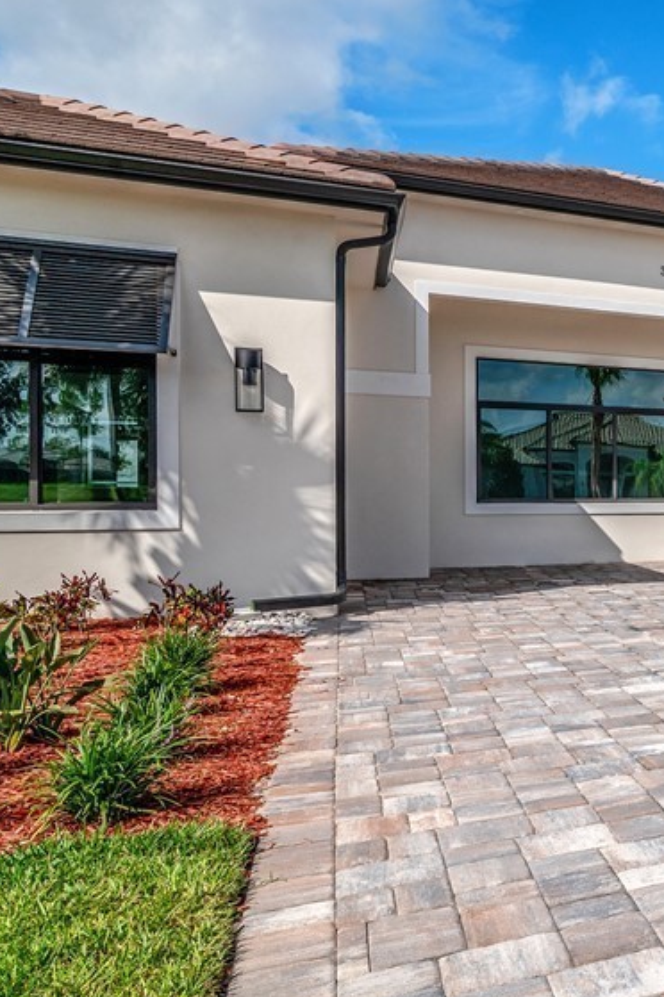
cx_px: 945
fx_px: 969
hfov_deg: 28.1
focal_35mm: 35
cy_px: 495
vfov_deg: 54.5
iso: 320
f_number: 10
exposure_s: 1/1250
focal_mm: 18
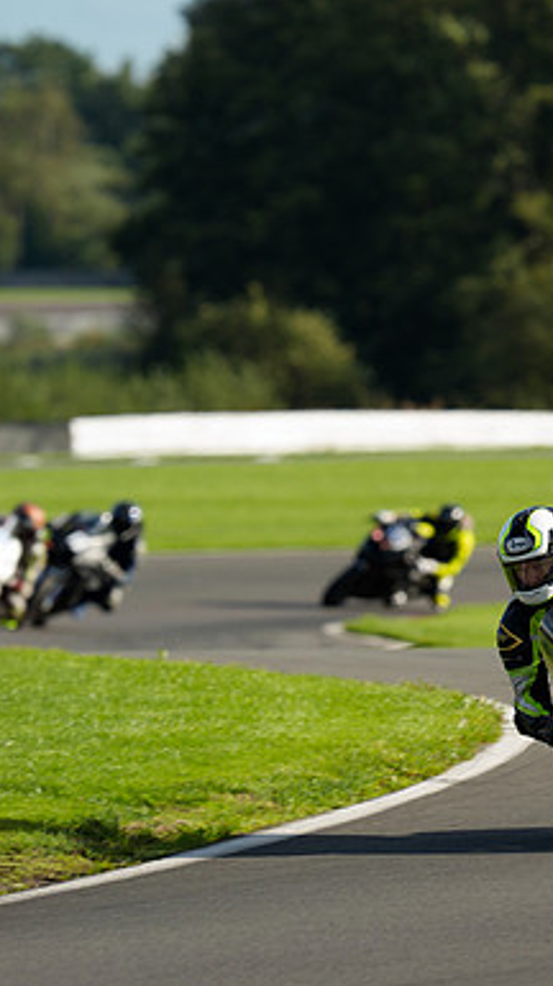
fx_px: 16508
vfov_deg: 3.4
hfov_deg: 1.9
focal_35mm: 632
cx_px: 678
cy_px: 493
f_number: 6.3
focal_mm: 400
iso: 125
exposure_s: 1/400
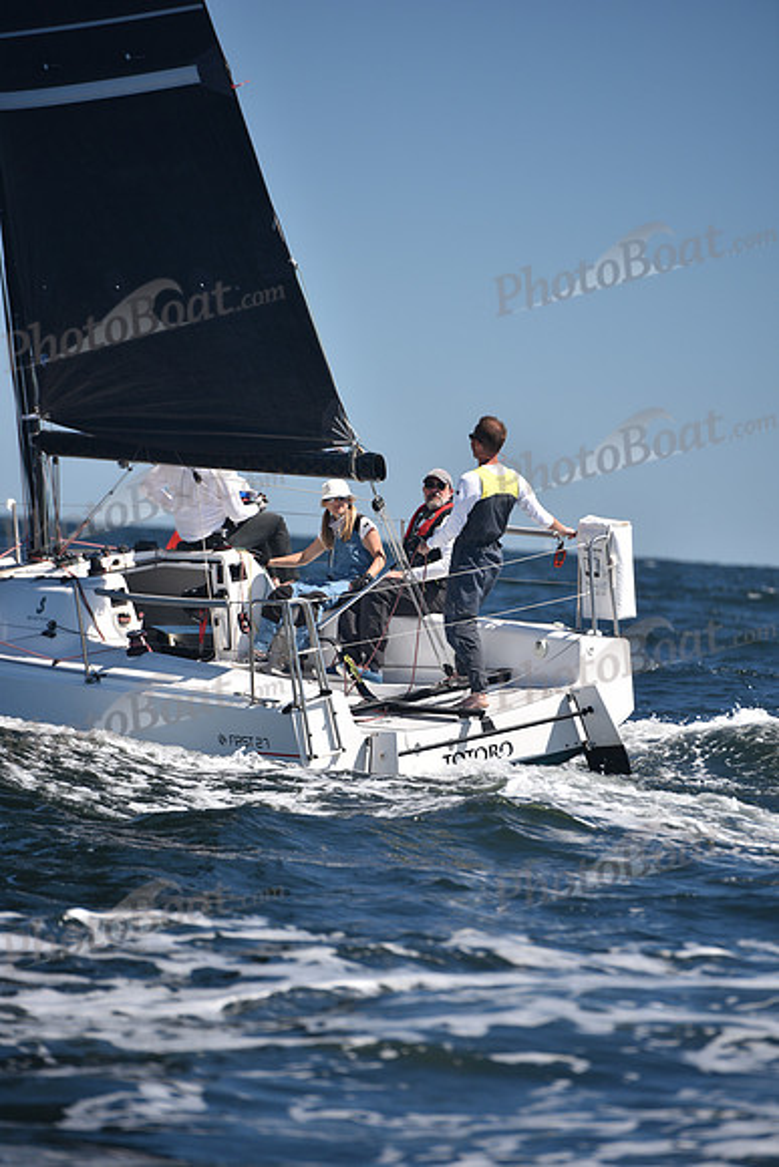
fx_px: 6487
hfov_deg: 6.9
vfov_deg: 10.3
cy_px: 584
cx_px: 390
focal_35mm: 200
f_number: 4
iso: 200
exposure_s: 1/1000
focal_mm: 200
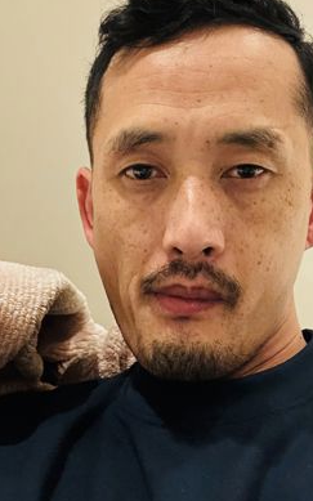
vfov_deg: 41.7
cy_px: 207
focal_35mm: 48
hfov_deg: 26.8
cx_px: 176
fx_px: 655
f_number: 1.9
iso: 640
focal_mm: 2.69
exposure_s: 1/30
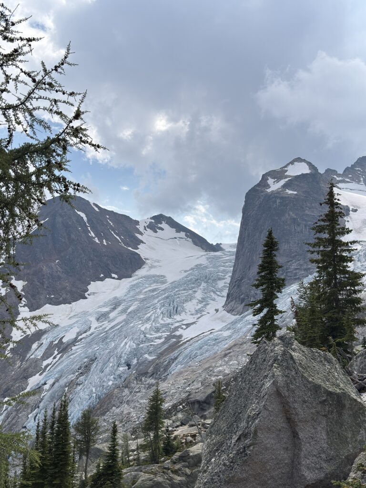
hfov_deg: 35.1
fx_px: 578
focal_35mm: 41
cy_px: 244
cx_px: 183
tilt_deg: +13.6
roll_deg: -1.1
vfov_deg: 45.8
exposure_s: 1/8929
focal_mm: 6.76
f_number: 1.78
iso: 64
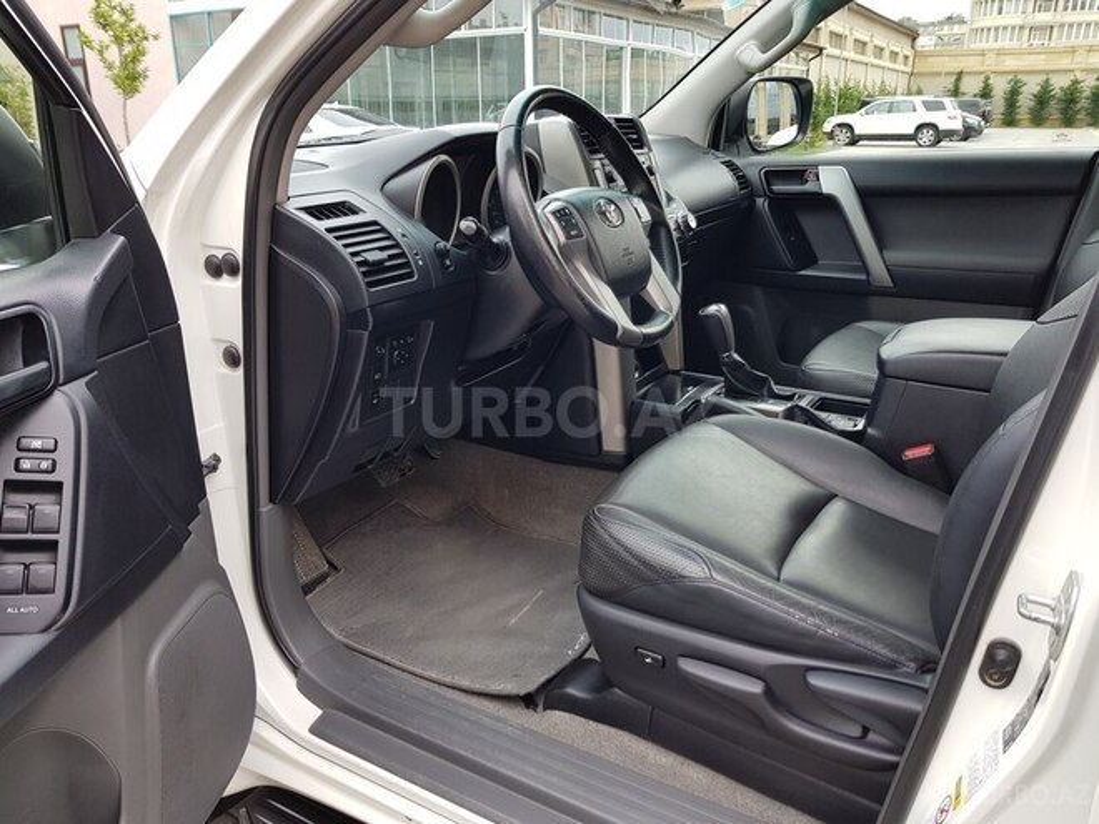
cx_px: 550
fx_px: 825
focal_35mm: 26
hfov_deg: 67.3
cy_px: 412
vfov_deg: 53.1
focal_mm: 4.2
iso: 50
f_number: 1.7
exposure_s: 1/120
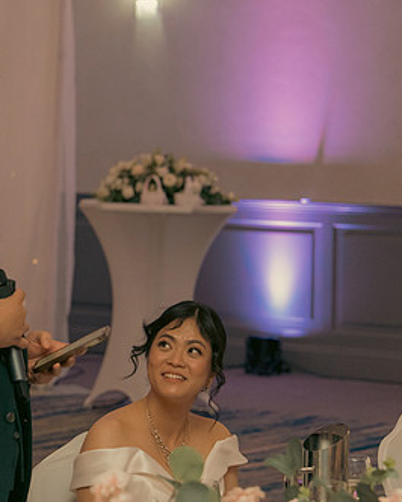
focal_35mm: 172
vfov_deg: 11.2
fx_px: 2556
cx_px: -8
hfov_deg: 8.9
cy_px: 255
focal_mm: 70
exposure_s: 1/160
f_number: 3.5
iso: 2500
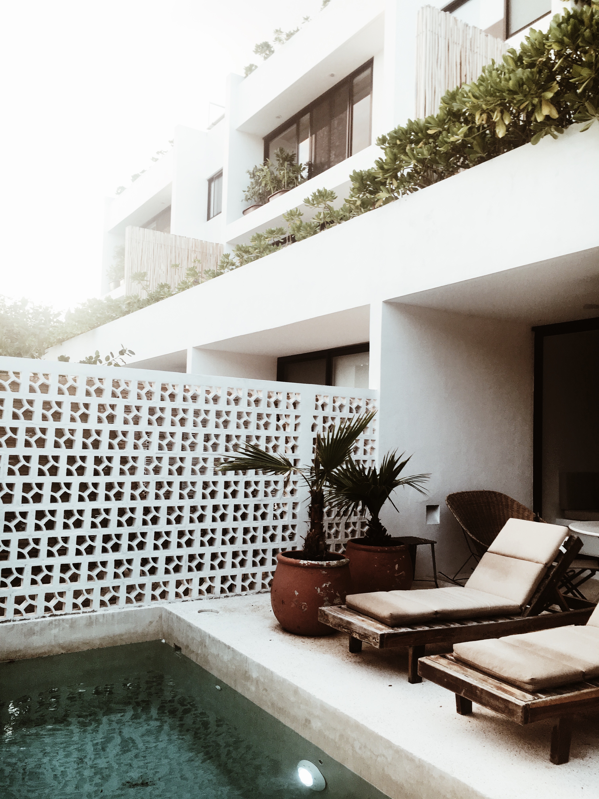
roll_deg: -1.5
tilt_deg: +3.7
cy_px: 400
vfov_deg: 61.7
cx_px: 300
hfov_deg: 48.2
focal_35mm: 29
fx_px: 669
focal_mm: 4.15
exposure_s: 1/60
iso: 32
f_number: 2.2
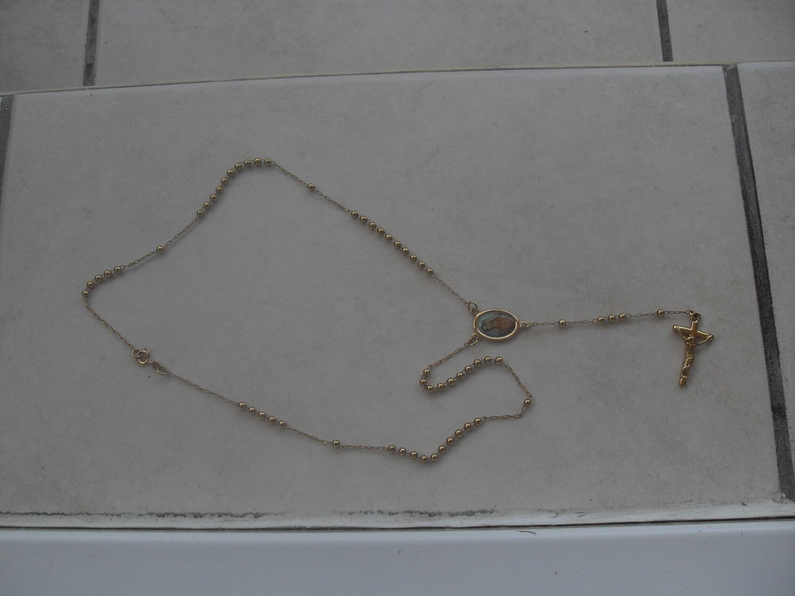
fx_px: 850
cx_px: 398
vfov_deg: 38.7
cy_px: 298
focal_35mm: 37
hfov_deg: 50.1
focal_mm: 6.3
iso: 80
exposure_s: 1/180
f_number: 2.8
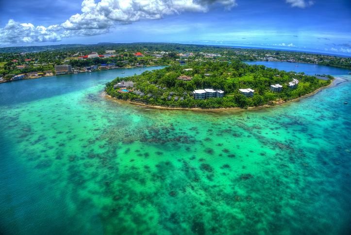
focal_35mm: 21
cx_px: 176
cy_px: 118
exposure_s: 1/800
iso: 100
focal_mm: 21
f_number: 3.5
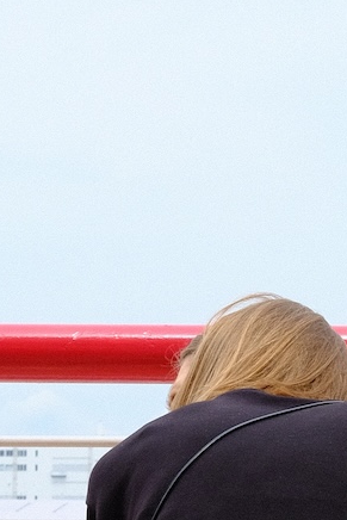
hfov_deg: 8.9
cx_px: 180
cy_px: 615
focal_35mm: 154
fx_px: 2225
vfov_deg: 13.0
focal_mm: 23
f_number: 8
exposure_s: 1/500
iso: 400
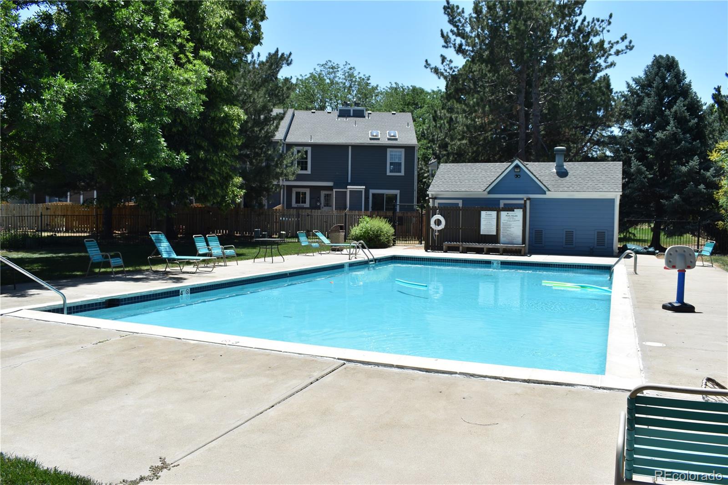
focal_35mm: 30
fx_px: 607
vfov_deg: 43.6
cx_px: 364
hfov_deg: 61.9
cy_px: 242
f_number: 8
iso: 100
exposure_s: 1/250
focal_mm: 20
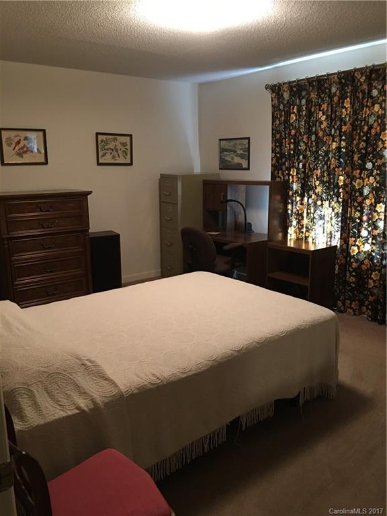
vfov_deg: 61.7
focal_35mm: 29
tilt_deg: -9.6
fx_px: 432
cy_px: 258
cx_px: 194
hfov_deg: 48.2
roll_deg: +0.6
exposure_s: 1/8
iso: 80
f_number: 2.2
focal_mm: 4.15
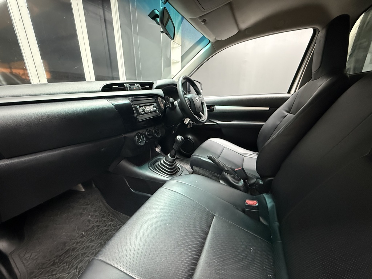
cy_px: 140
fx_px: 150
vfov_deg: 85.7
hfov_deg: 102.1
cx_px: 186
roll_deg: -1.0
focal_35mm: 14
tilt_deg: -18.2
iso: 1250
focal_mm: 2.22
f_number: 2.2
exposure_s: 1/33
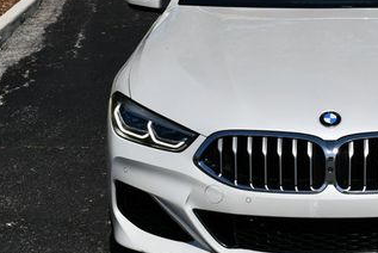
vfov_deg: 11.3
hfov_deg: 16.7
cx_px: 333
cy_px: 106
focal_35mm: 121
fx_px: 1272
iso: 100
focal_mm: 30
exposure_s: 1/500
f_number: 11
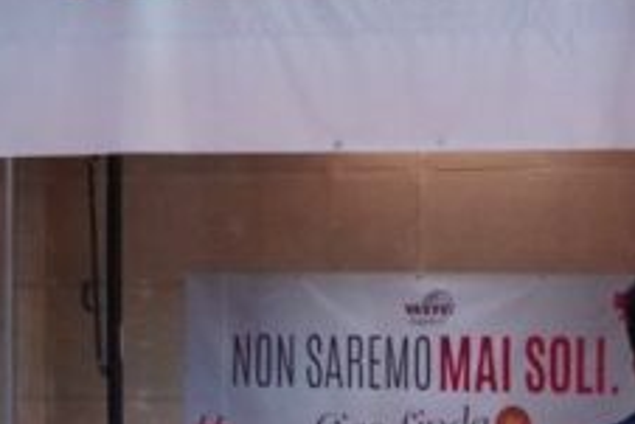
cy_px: 284
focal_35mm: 297
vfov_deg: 4.6
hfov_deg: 6.9
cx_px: 820
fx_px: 5242
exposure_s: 1/1000
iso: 5000
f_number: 4
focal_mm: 56
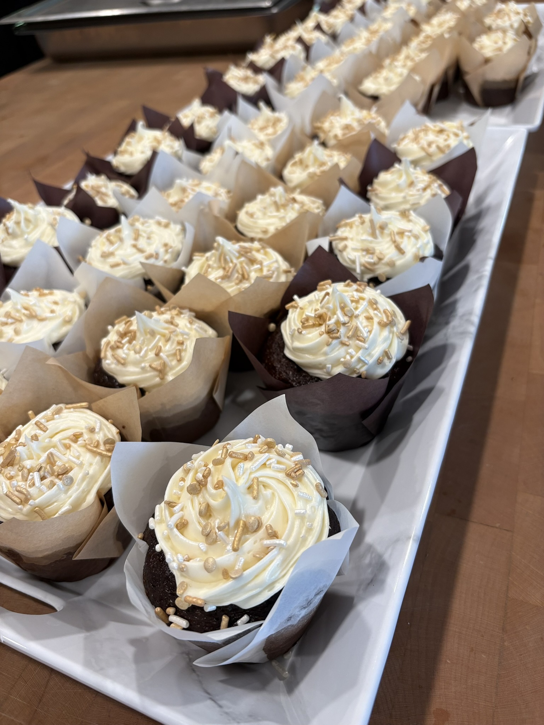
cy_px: 362
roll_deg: +8.9
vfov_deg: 67.3
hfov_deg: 53.1
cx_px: 272
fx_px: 545
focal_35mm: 26
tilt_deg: -39.0
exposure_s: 1/60
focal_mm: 5.96
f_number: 1.6
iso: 64
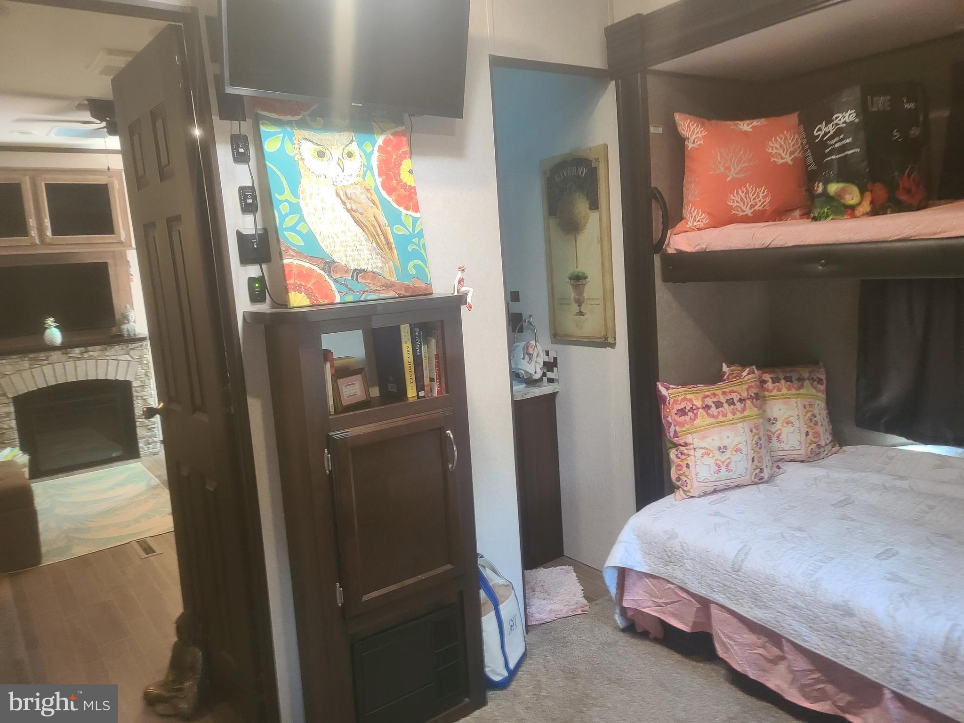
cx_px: 482
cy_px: 362
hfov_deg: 69.4
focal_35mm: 25
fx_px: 696
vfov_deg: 54.9
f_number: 1.8
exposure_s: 1/40
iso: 400
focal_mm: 7
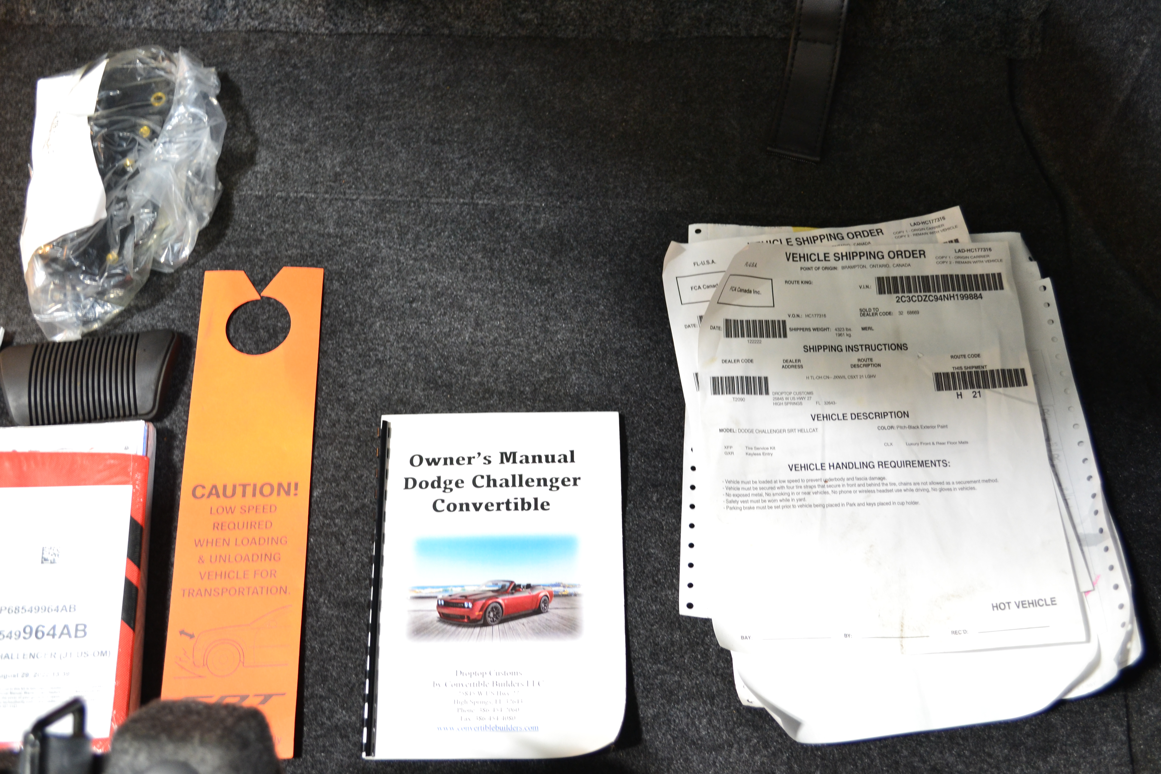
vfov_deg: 36.9
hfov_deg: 53.1
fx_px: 1161
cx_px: 580
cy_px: 387
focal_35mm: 36
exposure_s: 1/10
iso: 800
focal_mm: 24
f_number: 4
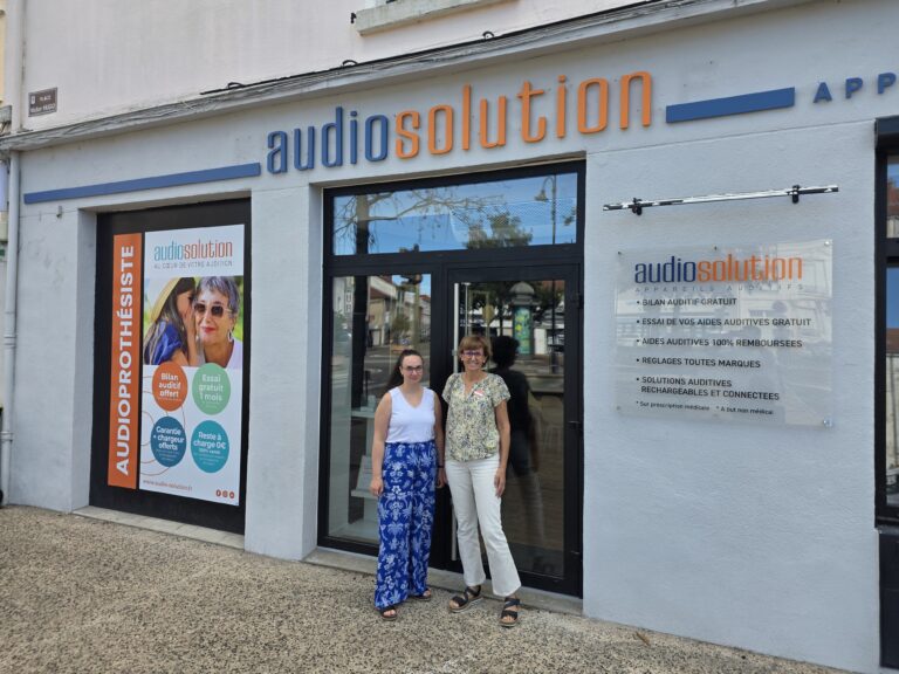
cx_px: 450
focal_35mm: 23
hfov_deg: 73.9
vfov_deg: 58.9
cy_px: 337
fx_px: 597
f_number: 1.7
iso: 80
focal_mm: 6.3
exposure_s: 1/1441
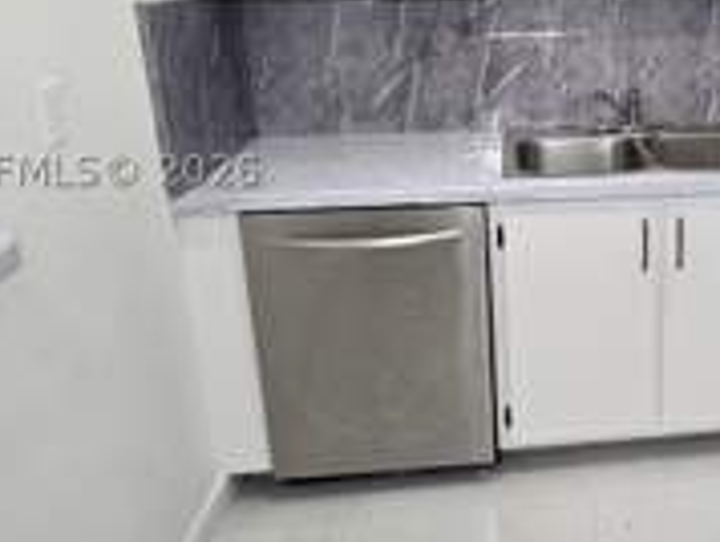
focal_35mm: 35
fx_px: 729
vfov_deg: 40.2
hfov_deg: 47.8
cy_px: 170
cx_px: 631
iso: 64
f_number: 2.2
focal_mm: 2.2
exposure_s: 1/60
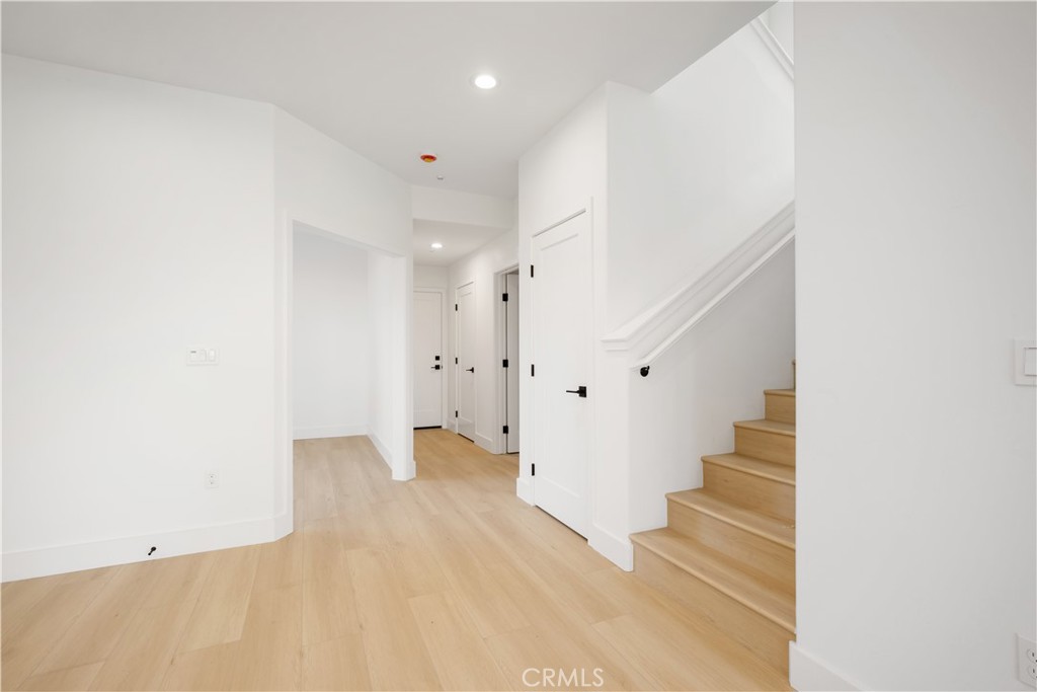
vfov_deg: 73.8
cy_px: 346
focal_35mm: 16
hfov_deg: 96.7
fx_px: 461
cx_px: 518
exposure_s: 1/20
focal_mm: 16
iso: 125
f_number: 8
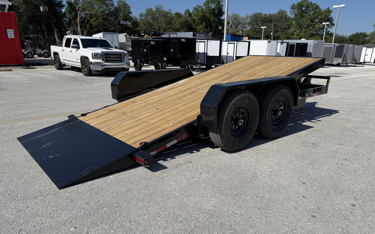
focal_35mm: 26
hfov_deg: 70.4
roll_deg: -0.2
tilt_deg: -18.9
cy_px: 142
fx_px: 266
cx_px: 192
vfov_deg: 47.3
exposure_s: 1/8130
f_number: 1.78
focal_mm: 6.76
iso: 80
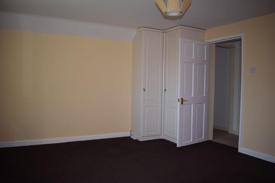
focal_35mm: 27
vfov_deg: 47.9
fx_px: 206
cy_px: 92
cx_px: 138
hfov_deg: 67.4
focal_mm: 18
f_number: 3.5
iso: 100
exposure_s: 1/60
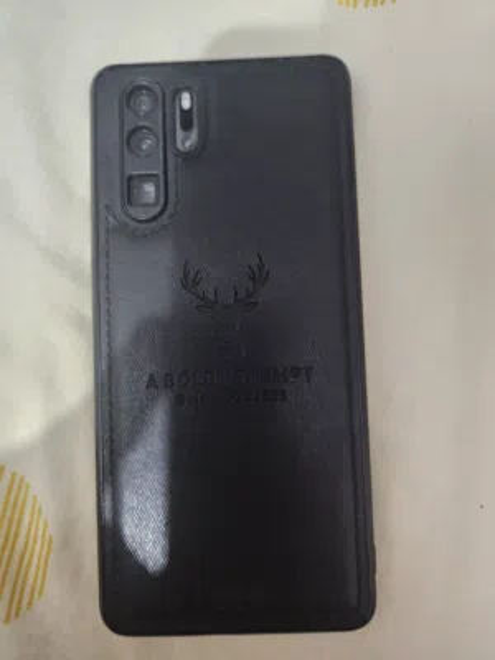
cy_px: 330
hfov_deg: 58.9
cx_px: 248
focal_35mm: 23
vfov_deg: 73.9
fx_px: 439
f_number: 1.8
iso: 640
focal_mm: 5.4
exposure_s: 1/24
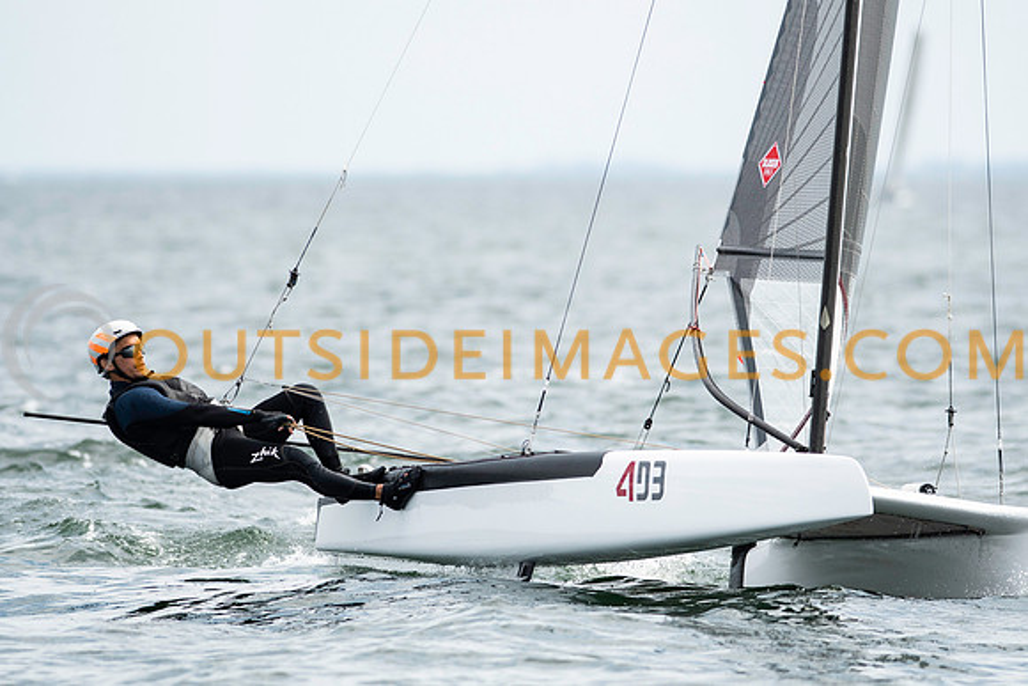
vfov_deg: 3.0
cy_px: 343
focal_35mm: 463
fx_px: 13223
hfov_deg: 4.5
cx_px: 514
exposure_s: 1/4000
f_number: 5
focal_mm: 300
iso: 400
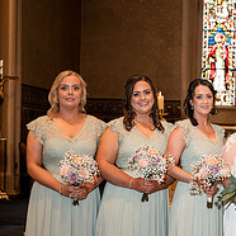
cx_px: 285
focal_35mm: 93
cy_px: 173
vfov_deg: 18.6
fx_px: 717
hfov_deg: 17.8
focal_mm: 35
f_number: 3.5
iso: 800
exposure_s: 1/160
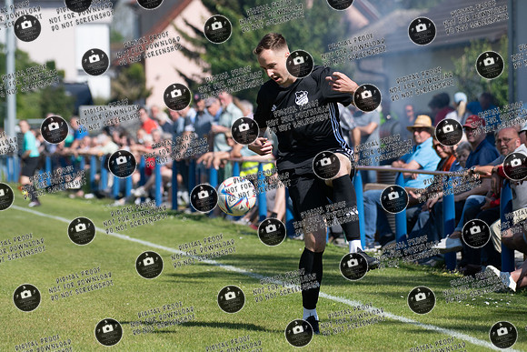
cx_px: 293
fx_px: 3375
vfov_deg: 6.0
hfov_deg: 8.9
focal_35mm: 231
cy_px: 155
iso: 320
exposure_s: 1/1600
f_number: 5.6
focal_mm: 200
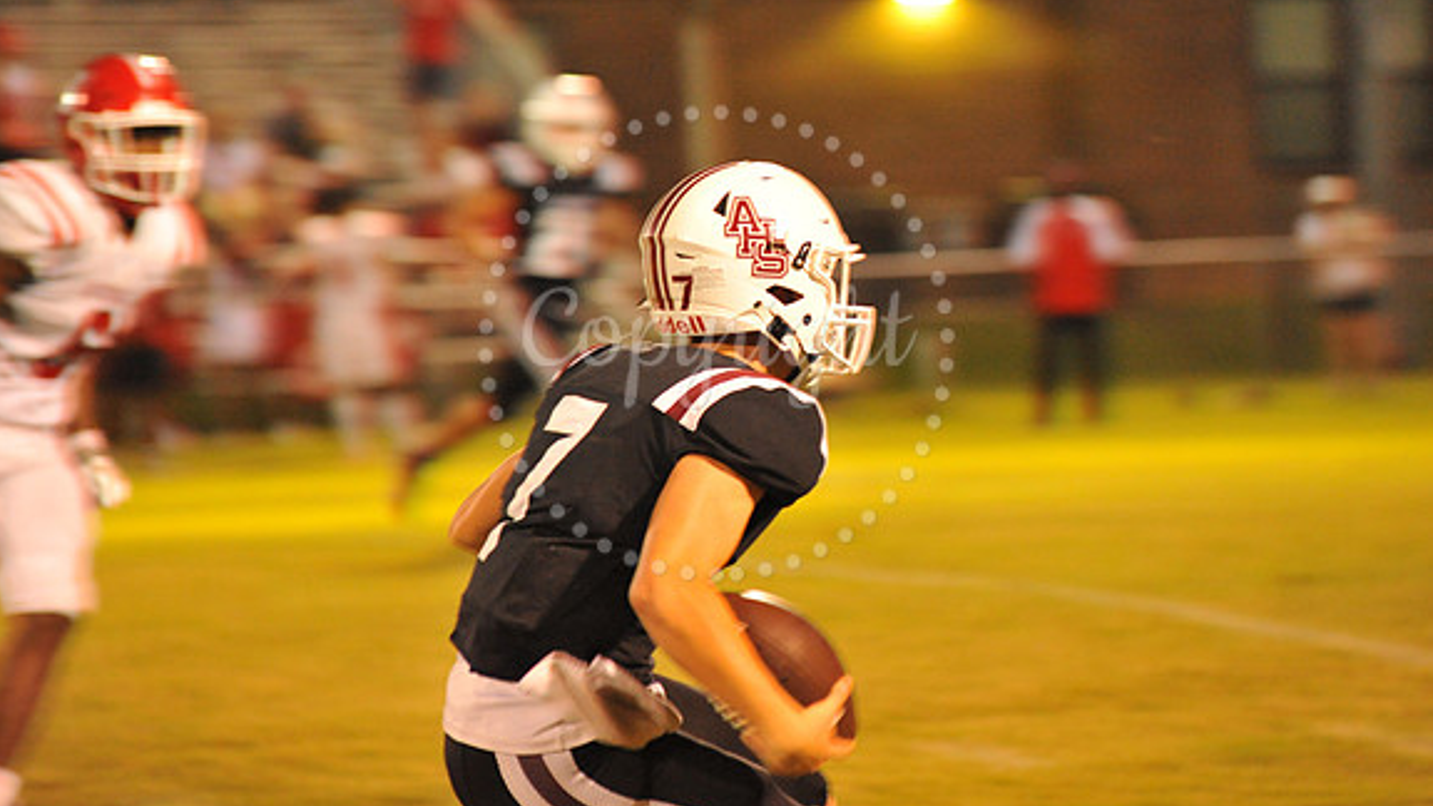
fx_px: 8017
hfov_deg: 10.2
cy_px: 341
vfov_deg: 5.8
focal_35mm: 211
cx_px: 716
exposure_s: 1/160
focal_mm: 200
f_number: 5
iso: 5000
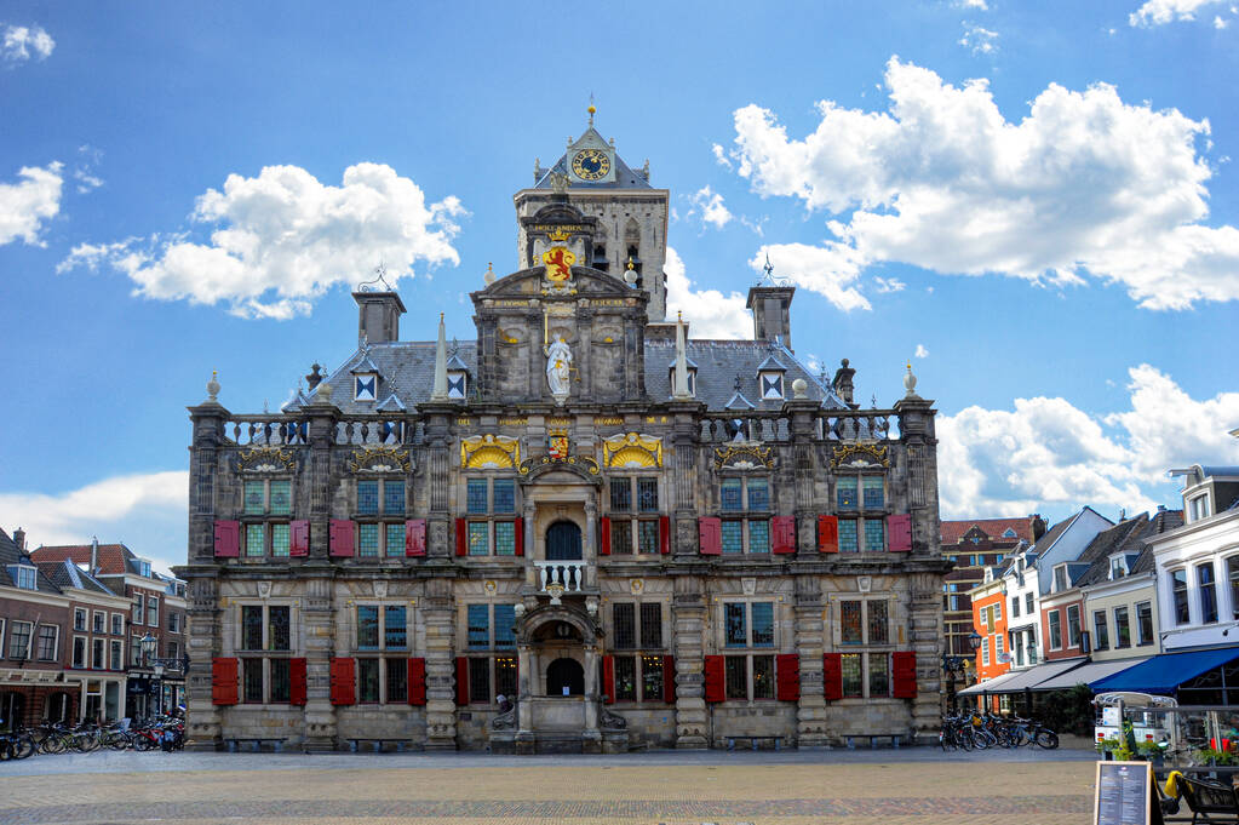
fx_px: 826
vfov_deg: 53.1
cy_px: 412
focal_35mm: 24
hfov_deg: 73.8
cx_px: 620
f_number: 18
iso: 1000
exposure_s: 1/160
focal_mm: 24
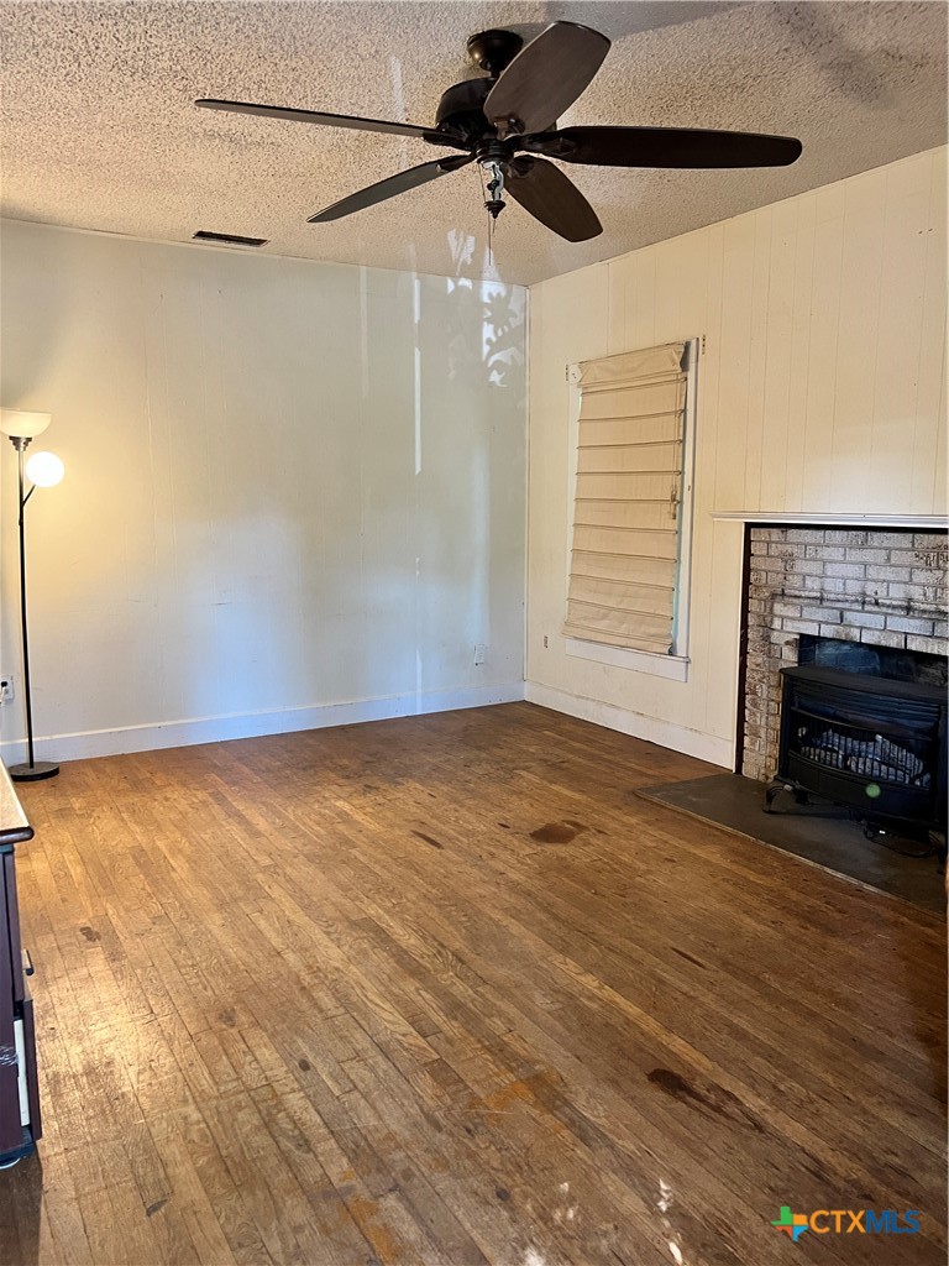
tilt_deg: -5.6
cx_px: 474
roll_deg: -1.1
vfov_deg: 67.3
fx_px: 950
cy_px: 633
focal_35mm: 26
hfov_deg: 53.1
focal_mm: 5.7
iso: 320
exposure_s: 1/60
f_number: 1.5
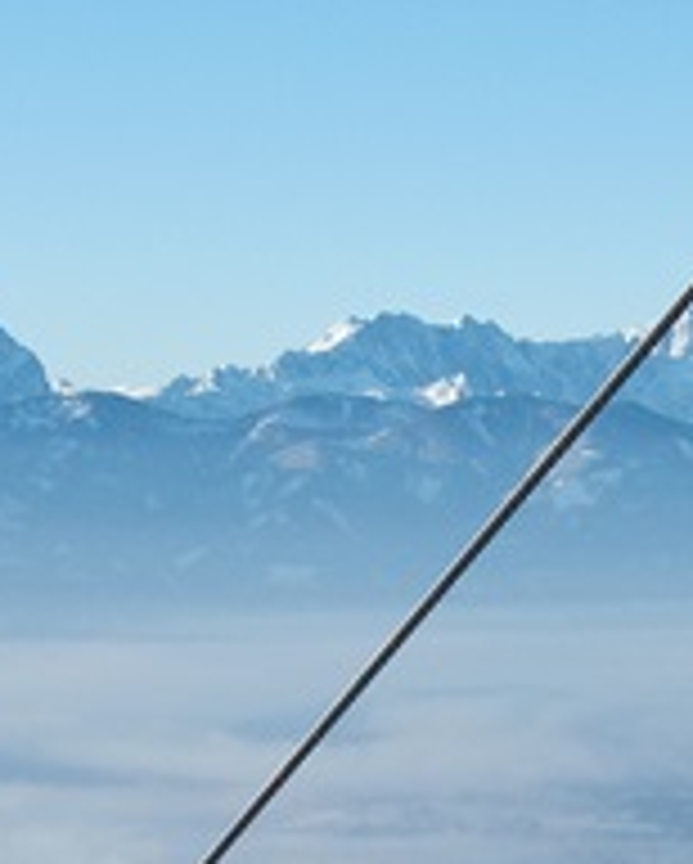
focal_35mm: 165
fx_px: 4224
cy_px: 781
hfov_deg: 9.4
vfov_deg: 11.6
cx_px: 369
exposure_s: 1/500
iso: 200
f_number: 8
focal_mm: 22
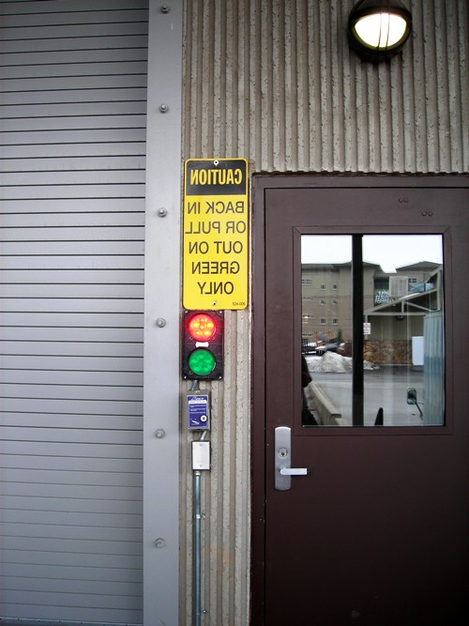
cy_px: 313
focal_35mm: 38
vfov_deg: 49.0
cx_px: 234
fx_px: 687
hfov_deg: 37.7
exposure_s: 1/55
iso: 50
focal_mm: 6.3
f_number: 3.2
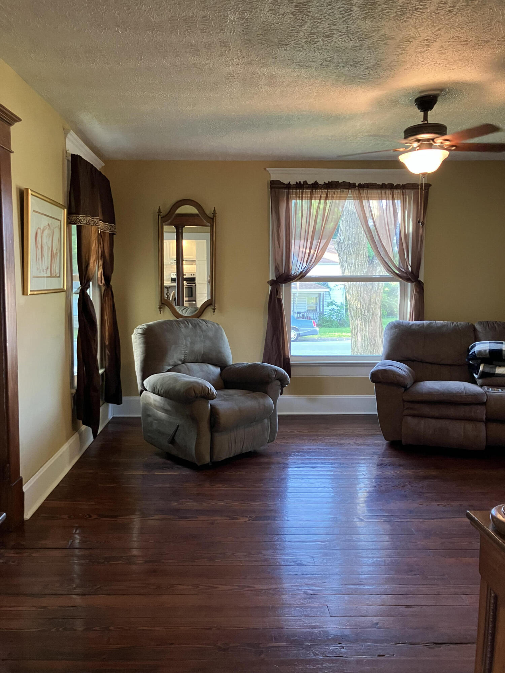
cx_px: 252
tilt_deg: -5.7
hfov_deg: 49.7
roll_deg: -0.3
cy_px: 336
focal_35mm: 28
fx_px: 545
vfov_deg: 63.4
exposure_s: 1/40
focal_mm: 3.99
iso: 250
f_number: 1.8
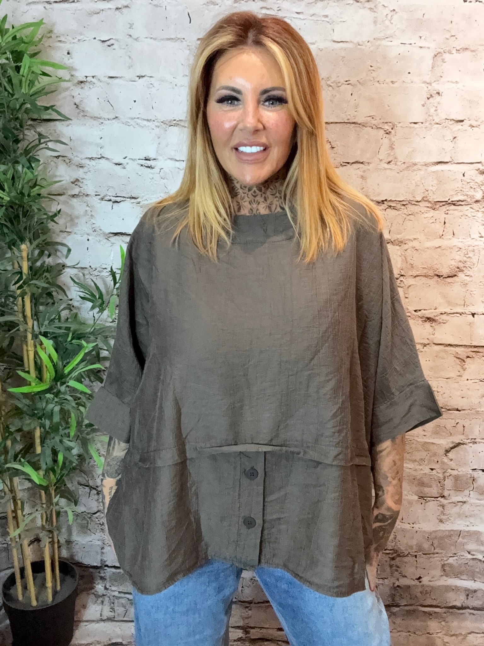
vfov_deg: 60.0
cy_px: 323
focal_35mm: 30
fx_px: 559
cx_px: 242
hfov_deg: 46.8
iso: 250
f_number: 1.9
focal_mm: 2.69
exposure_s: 1/33
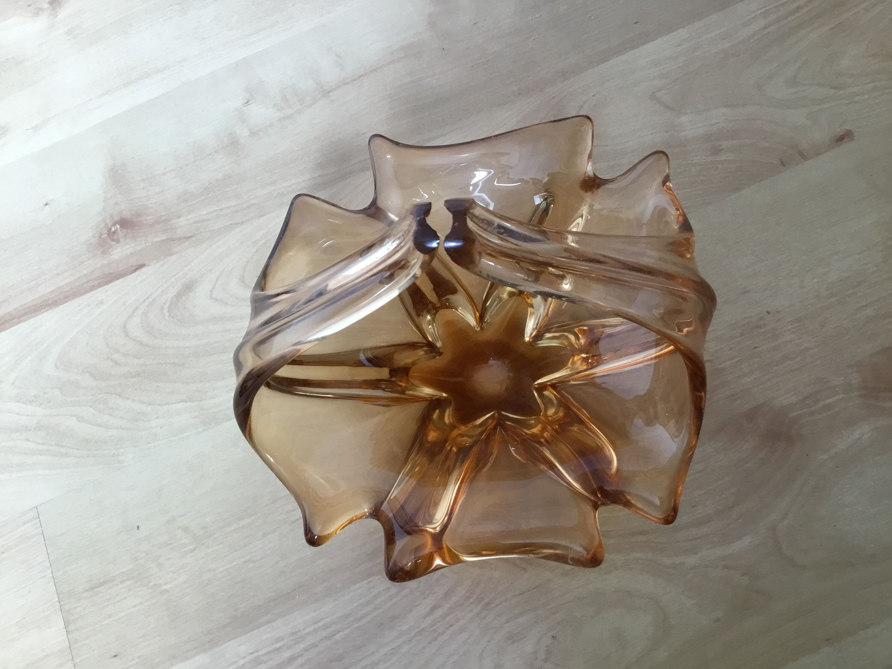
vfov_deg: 45.4
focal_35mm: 31
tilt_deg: -70.6
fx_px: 799
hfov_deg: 58.4
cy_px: 334
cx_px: 446
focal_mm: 3.3
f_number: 2.4
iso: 40
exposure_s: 1/33
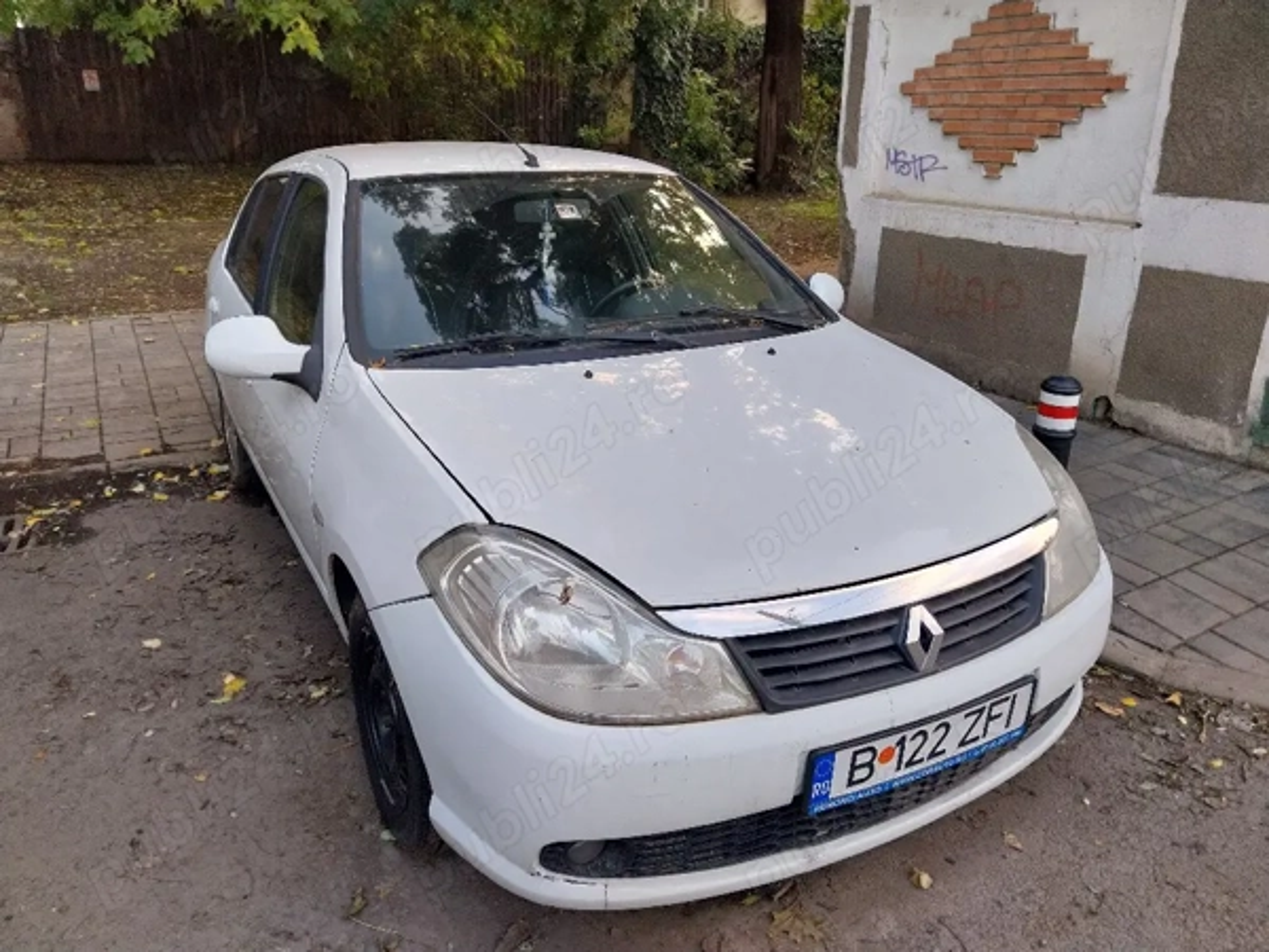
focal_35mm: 26
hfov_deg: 67.3
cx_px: 634
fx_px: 953
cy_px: 476
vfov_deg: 53.1
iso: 32
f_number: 1.8
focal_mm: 4
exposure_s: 1/100
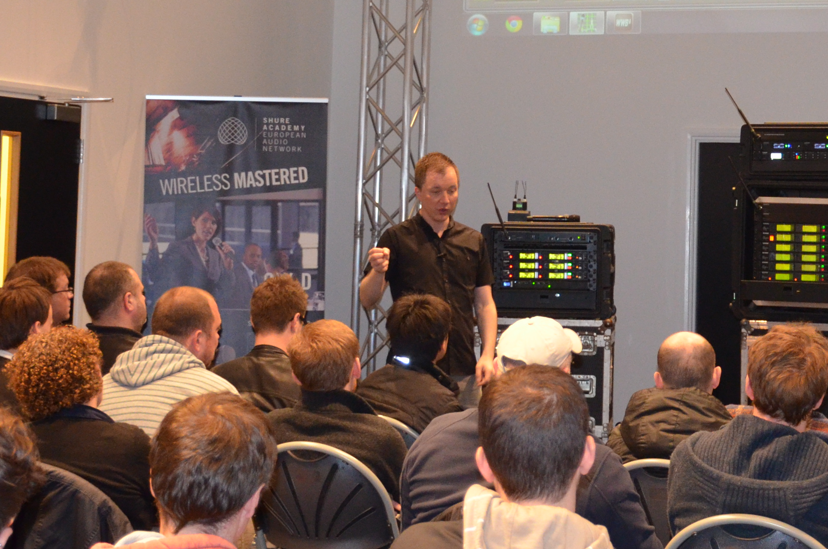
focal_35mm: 105
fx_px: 2410
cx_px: 612
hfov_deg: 19.4
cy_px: 70
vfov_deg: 12.9
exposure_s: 1/60
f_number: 4
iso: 2000
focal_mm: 32
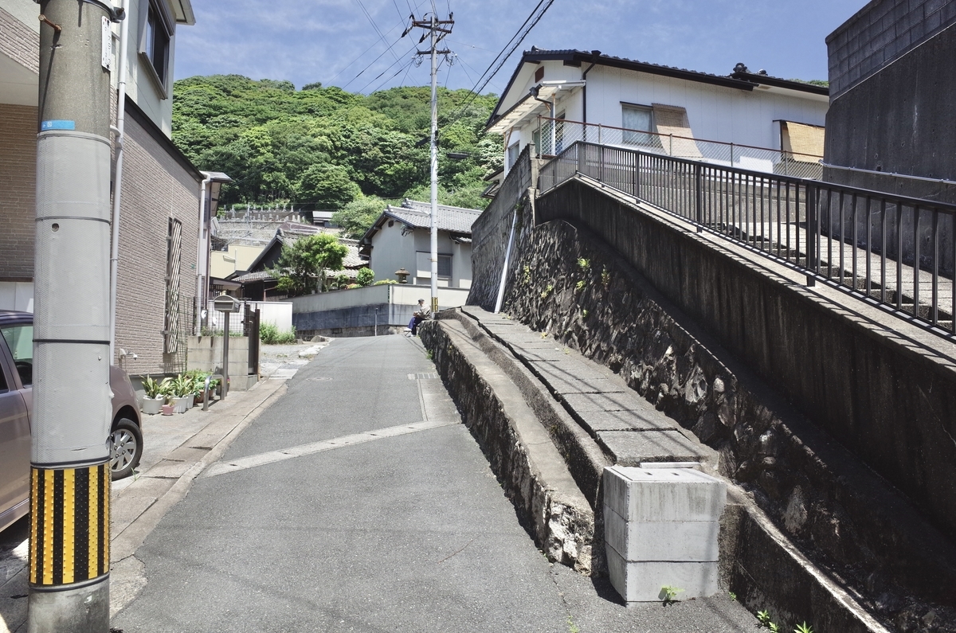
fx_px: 742
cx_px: 478
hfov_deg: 65.6
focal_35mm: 28
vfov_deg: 46.2
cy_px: 316
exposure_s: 1/500
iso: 200
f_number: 8
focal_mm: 18.3
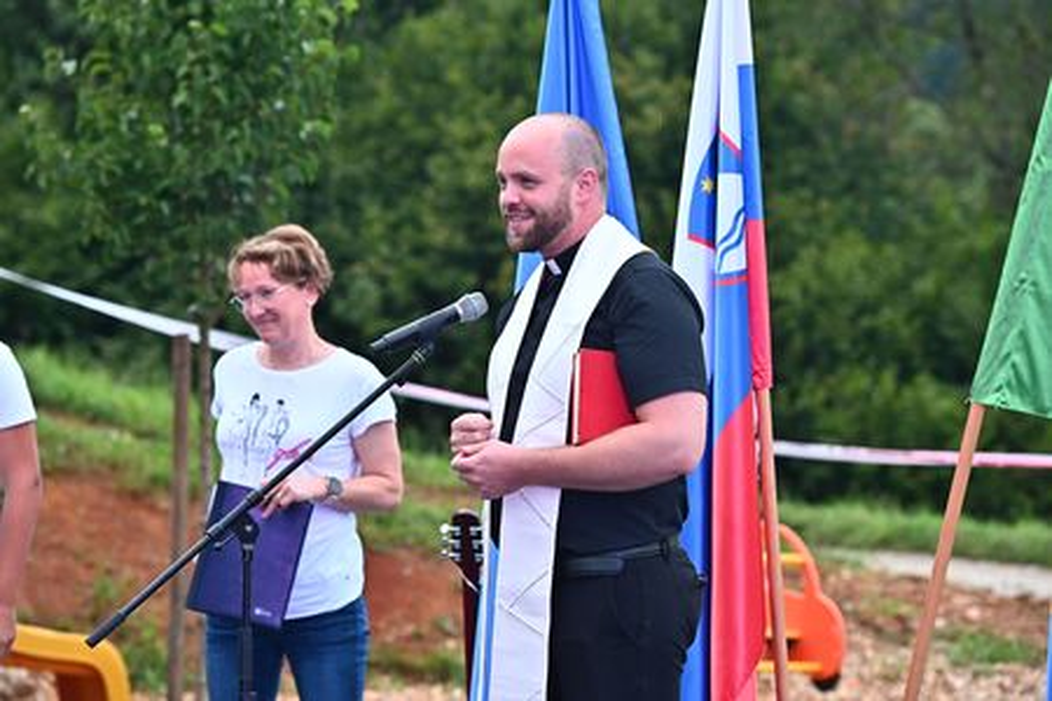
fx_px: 3945
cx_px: 526
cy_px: 350
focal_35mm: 135
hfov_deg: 15.2
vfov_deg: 10.2
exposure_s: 1/250
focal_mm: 135
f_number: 4.5
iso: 1600
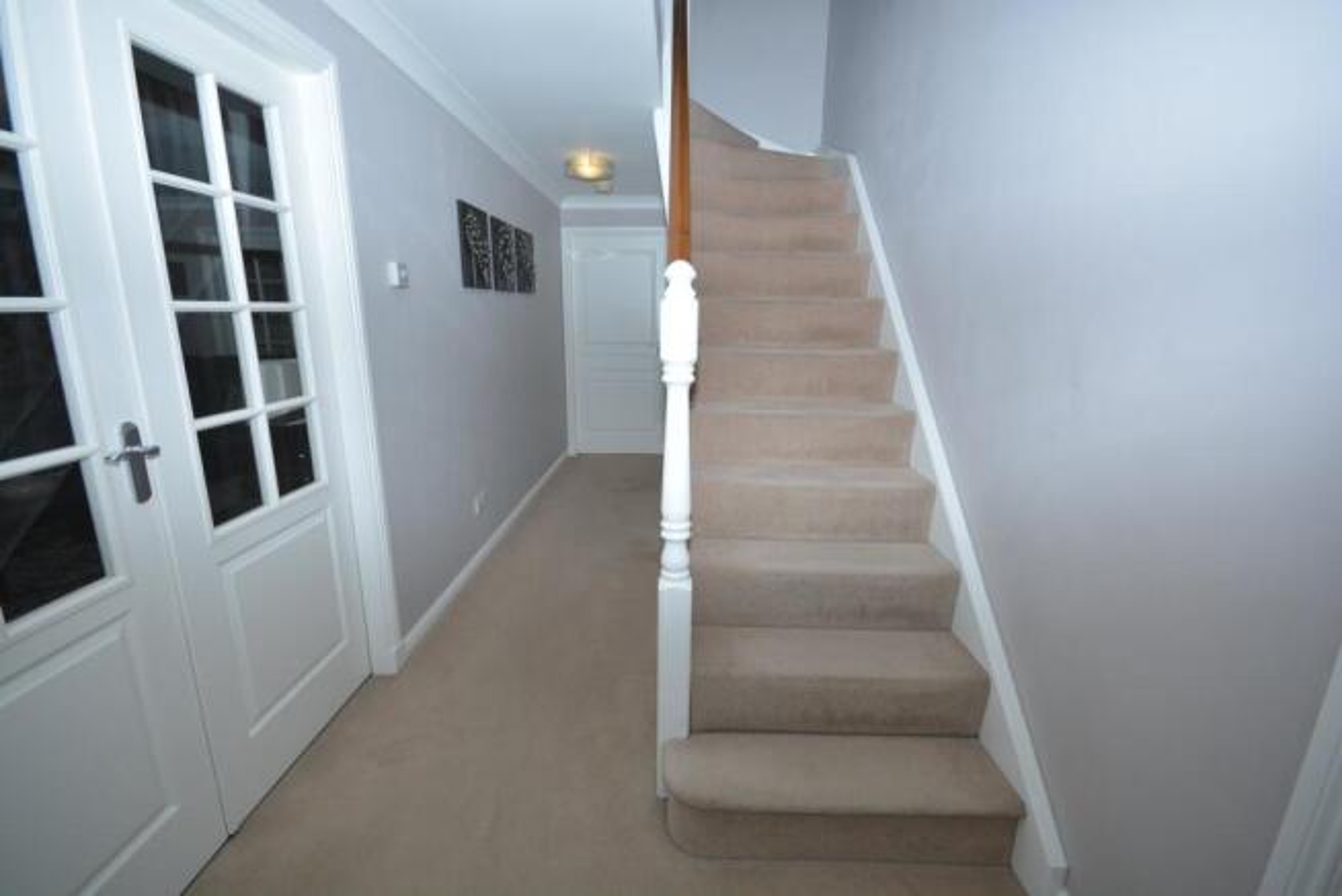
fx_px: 560
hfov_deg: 100.4
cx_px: 671
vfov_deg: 77.4
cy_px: 448
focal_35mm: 15
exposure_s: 1/125
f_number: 5.6
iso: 320
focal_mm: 10
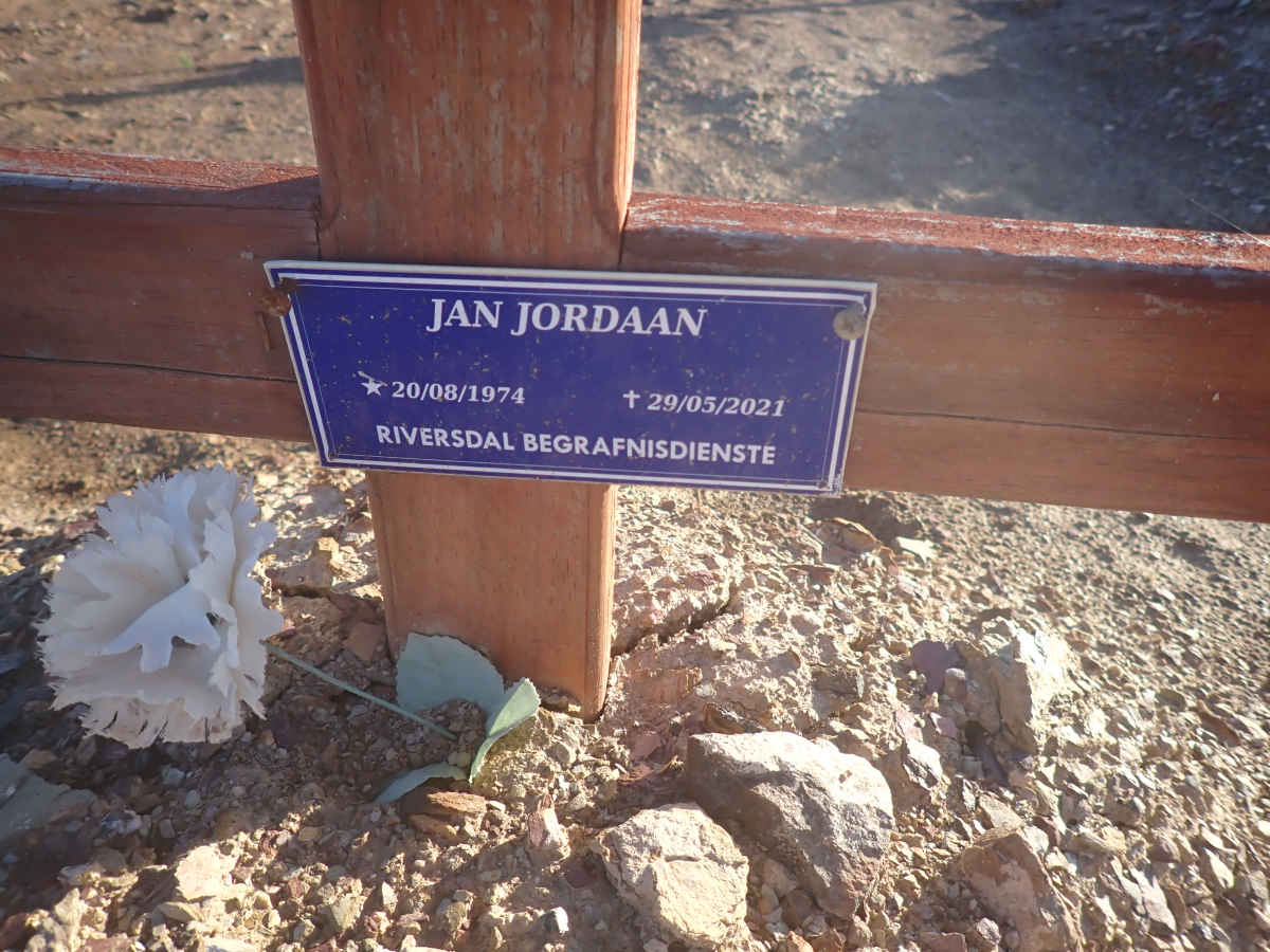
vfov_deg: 54.9
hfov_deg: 69.4
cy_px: 476
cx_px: 635
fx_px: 917
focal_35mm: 25
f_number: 2
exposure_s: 1/640
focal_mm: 4.5
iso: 100
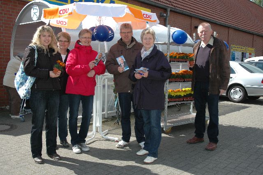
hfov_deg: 51.3
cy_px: 88
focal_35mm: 38
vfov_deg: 35.5
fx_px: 274
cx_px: 132
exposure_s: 1/500
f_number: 5
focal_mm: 25
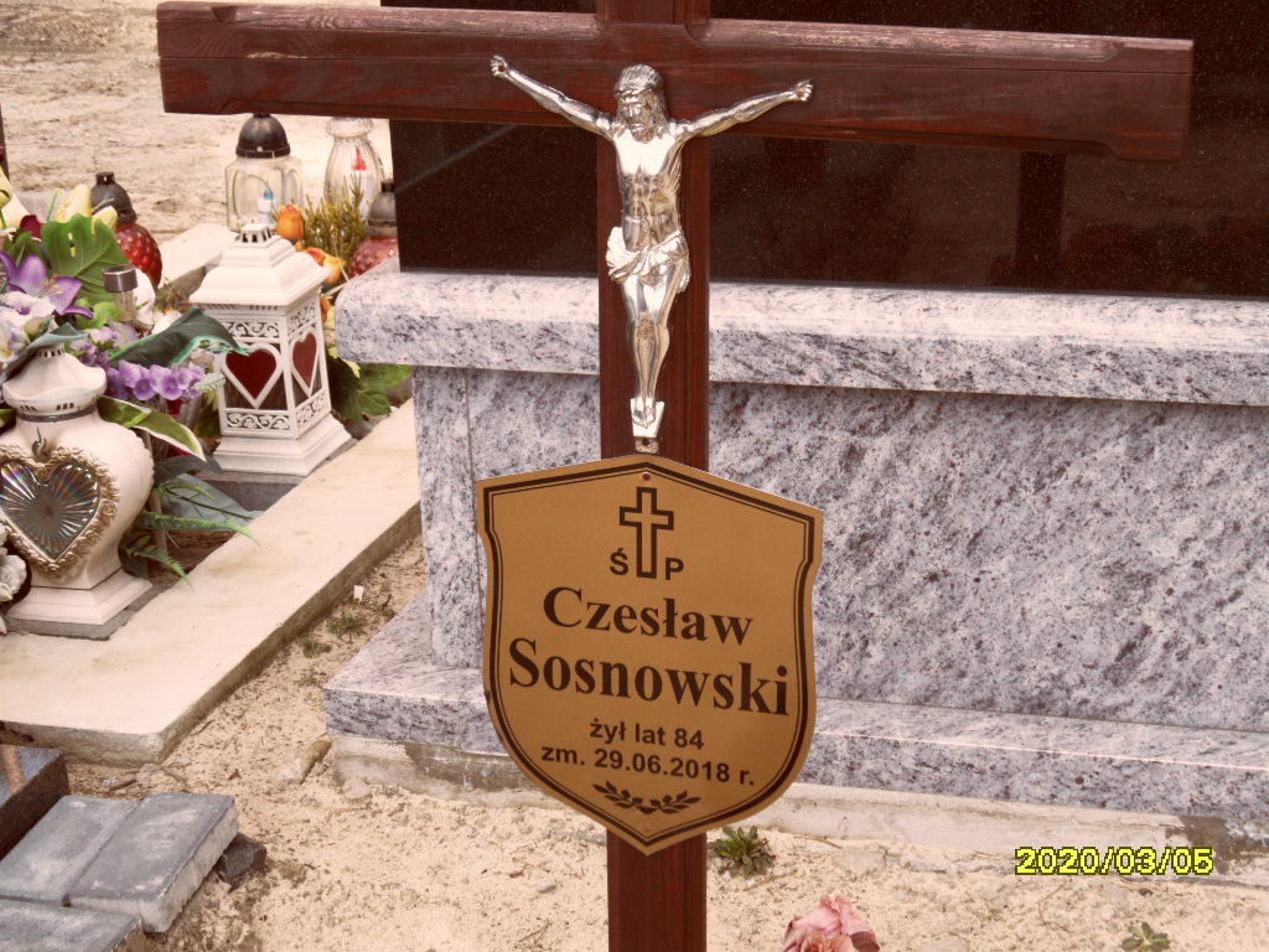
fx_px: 2200
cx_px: 634
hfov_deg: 32.2
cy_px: 476
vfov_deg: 24.4
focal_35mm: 60
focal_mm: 10.3
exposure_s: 1/125
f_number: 4
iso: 80
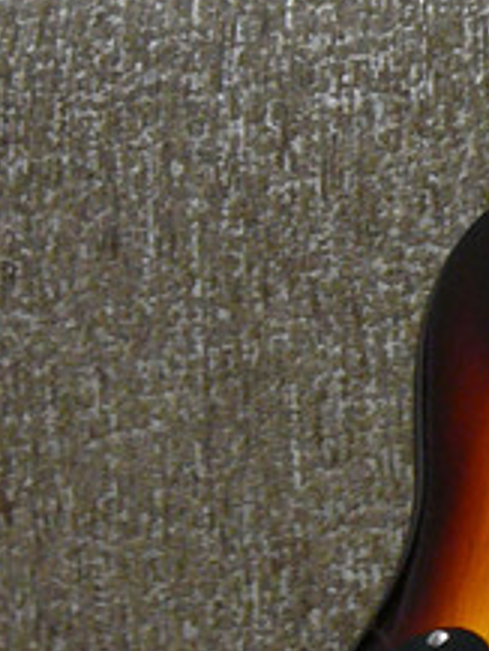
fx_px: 2427
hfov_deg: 11.0
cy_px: 390
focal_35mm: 129
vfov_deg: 15.3
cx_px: 783
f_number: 2.8
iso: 200
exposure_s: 1/6
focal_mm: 5.2
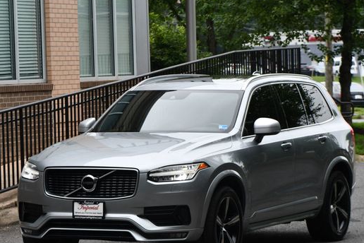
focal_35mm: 176
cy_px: 140
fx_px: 1779
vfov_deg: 7.8
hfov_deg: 11.7
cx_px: 179
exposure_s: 1/250
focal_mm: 95
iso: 200
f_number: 7.1
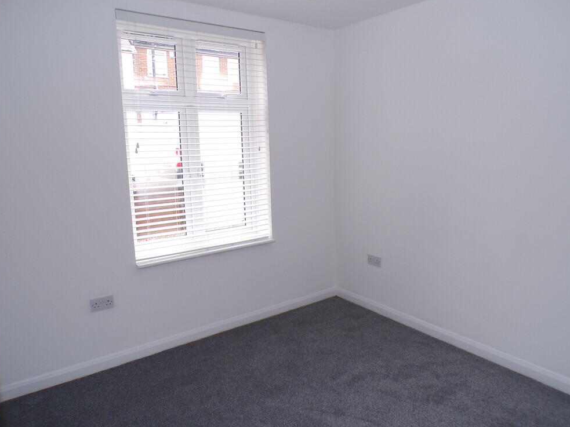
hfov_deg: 69.4
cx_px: 288
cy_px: 207
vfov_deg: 54.9
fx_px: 412
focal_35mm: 25
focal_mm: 4.3
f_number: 3
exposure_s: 1/40
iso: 100
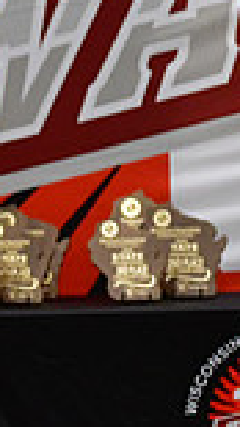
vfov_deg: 2.7
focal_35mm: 794
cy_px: 360
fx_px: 8998
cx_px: -491
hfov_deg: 1.5
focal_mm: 135
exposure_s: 1/800
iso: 4000
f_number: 2.8
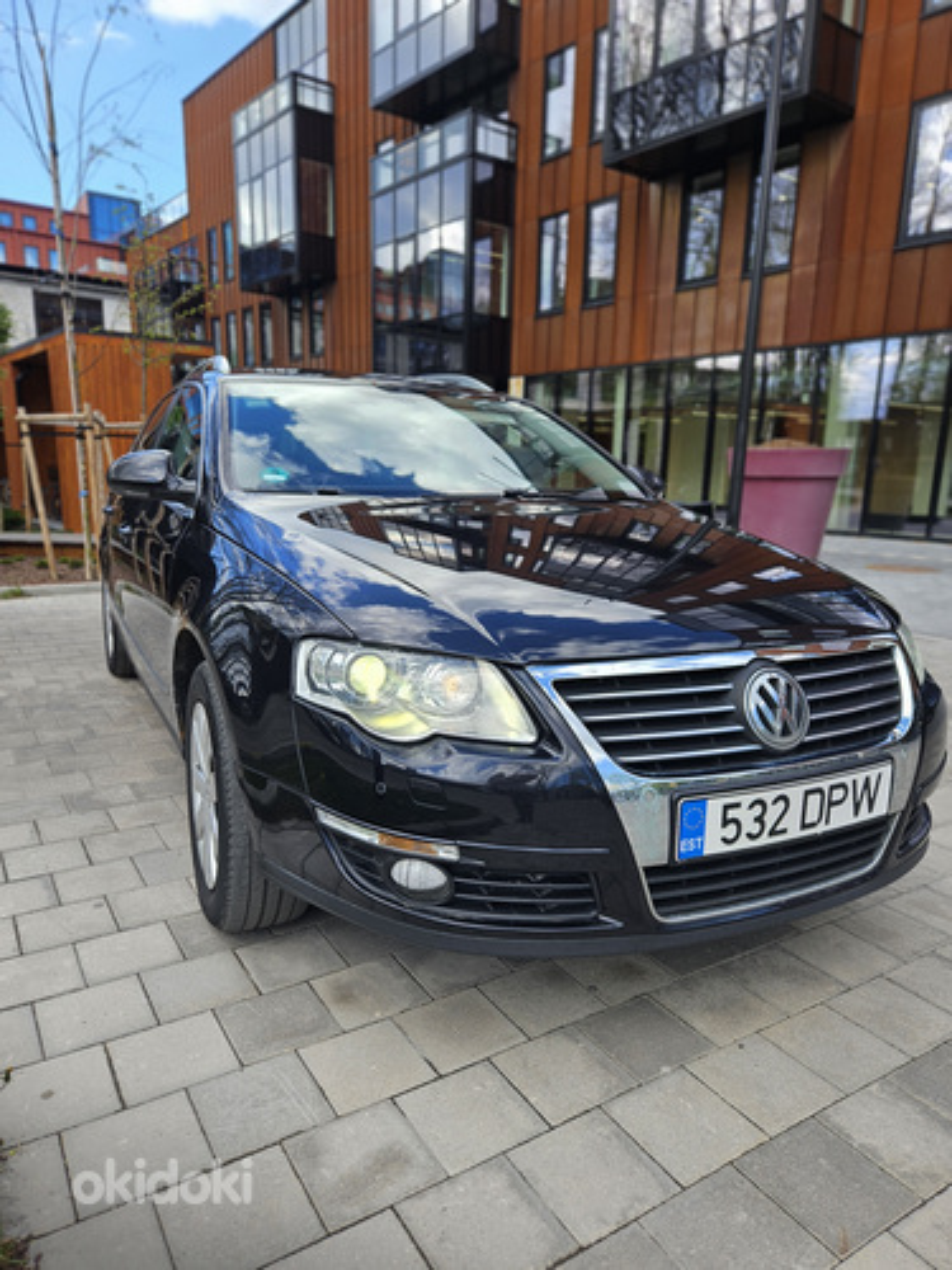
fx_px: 843
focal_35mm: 23
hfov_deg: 58.9
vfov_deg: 73.9
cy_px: 635
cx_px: 476
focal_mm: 5.4
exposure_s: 1/444
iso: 25
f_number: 1.8
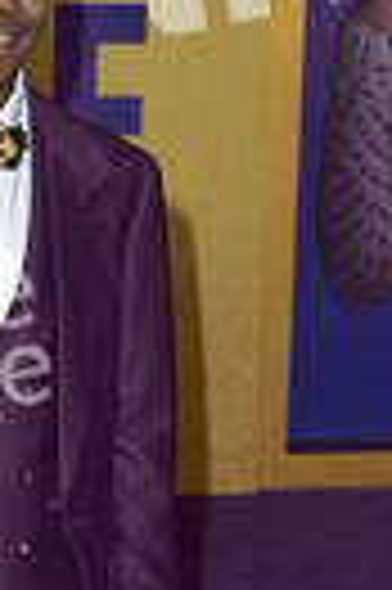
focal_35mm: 147
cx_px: -47
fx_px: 2407
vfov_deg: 13.8
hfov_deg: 9.2
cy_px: 604
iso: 320
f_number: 6.3
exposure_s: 1/250
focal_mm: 48
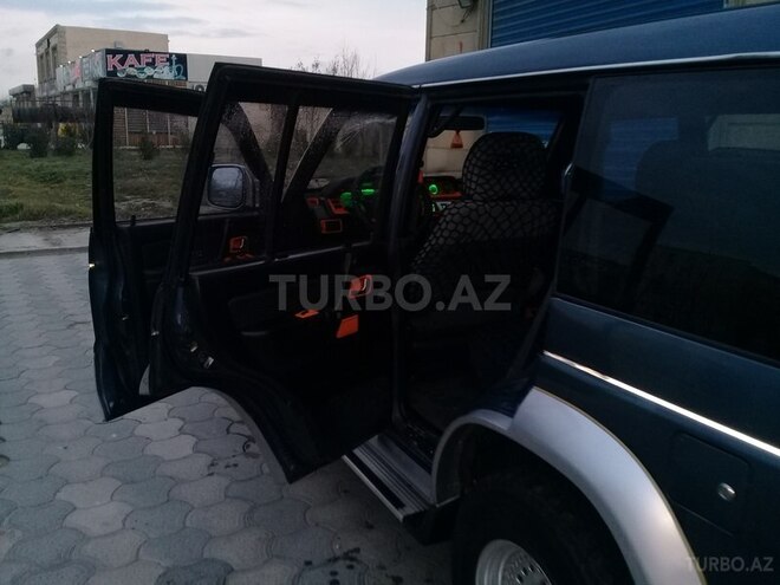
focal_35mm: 31
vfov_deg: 45.4
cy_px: 292
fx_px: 699
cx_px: 390
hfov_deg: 58.4
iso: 80
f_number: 2.2
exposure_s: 1/33
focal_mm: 3.3
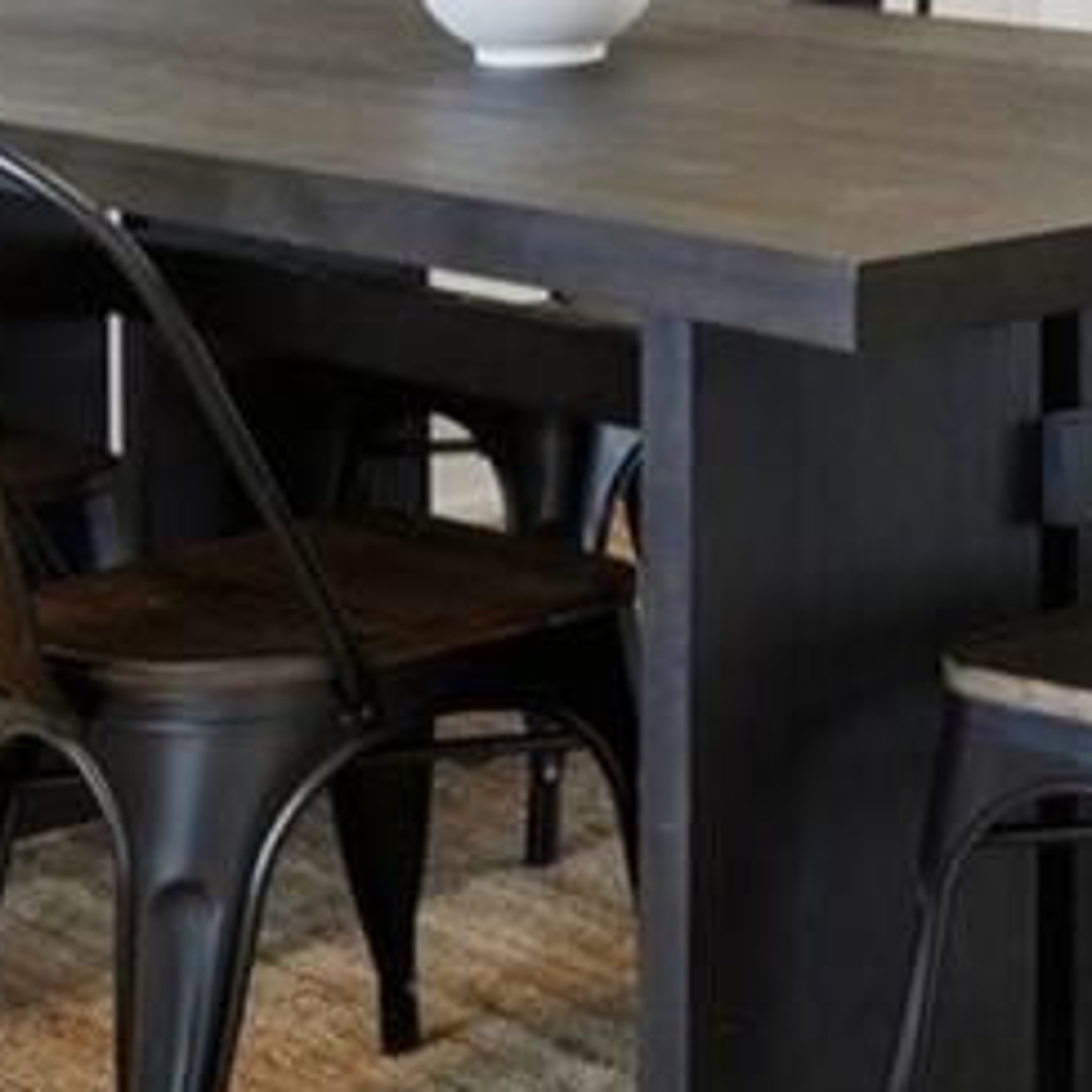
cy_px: -300
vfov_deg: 17.8
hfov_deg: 17.0
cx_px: 1687
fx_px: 3276
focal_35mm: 92
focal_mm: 11
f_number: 8
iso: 400
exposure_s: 1/20
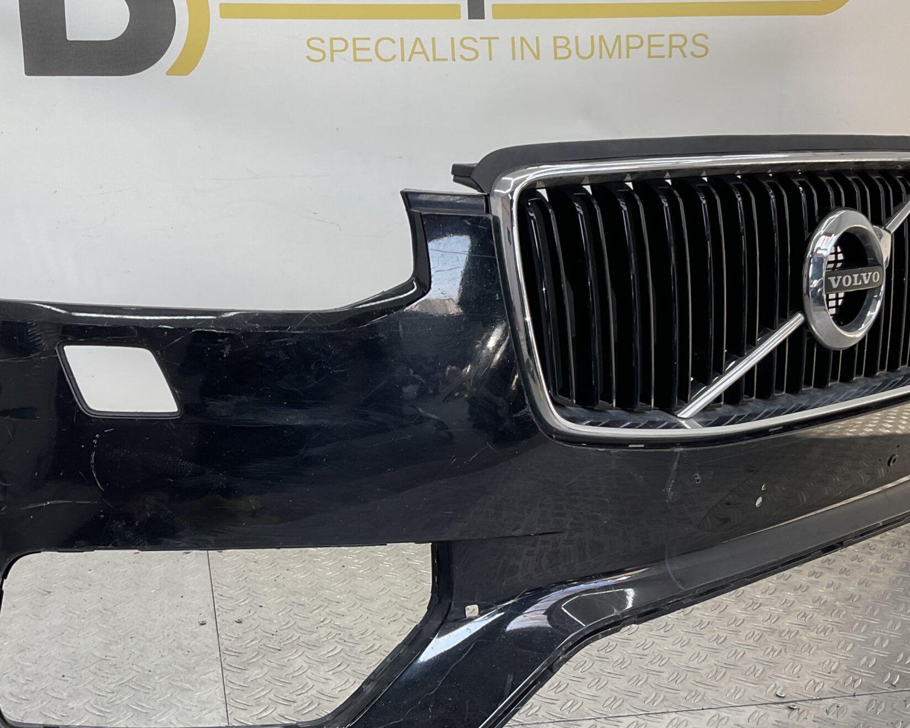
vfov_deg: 34.2
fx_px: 1185
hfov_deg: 41.8
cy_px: 362
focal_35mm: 44
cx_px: 362
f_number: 1.8
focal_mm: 3
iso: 20
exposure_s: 1/120
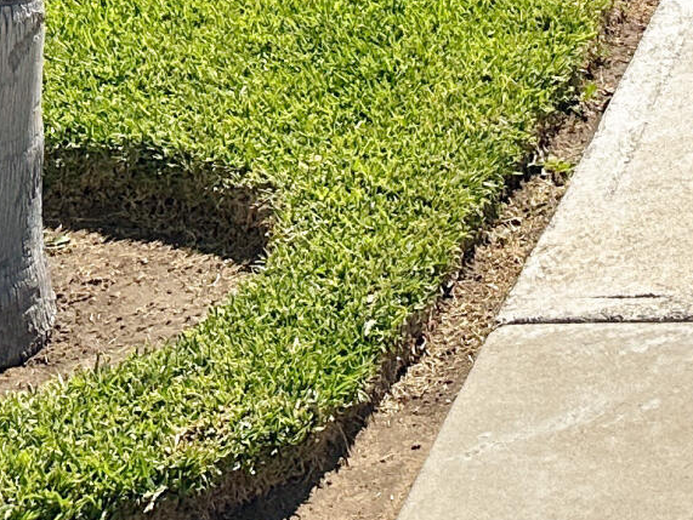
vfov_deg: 10.4
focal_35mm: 126
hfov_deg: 14.8
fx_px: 2524
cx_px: 969
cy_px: -678
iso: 80
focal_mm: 6.86
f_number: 1.8
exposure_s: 1/5500
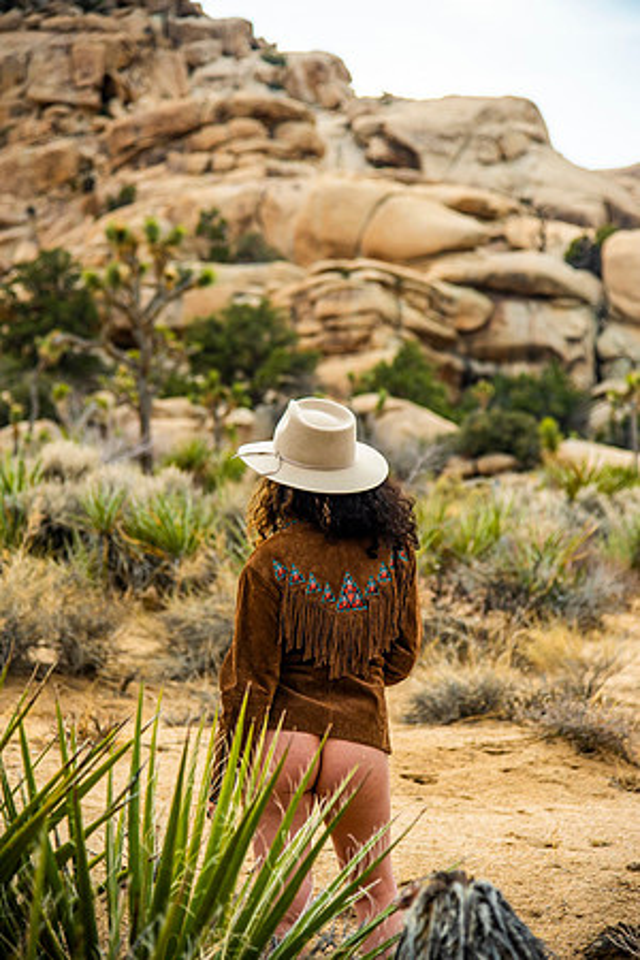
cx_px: 320
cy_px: 480
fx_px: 2186
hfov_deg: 16.7
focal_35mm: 82
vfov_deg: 24.8
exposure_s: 1/1600
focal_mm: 82
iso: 100
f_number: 4
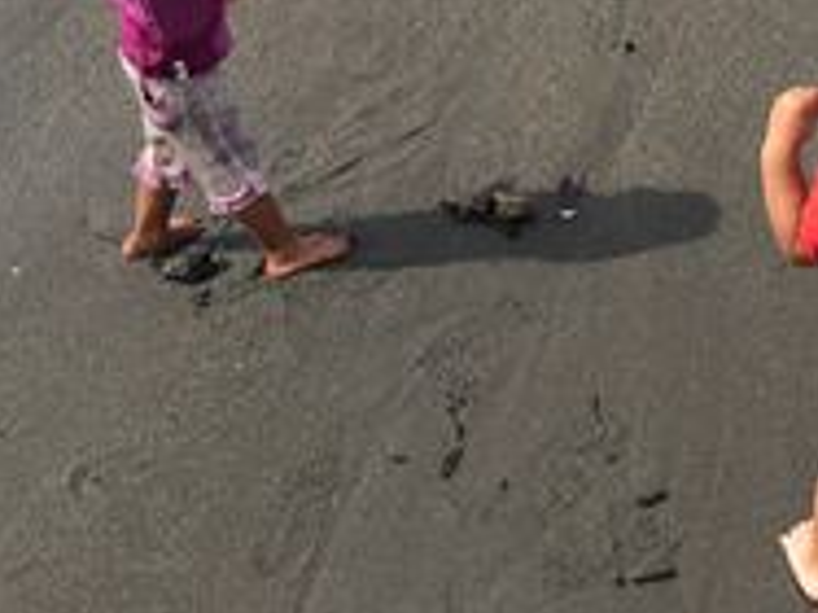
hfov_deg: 29.5
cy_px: 13
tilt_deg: -28.6
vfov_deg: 22.8
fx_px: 1464
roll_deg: +0.4
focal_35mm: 62
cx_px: 787
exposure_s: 1/2283
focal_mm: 4.15
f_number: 2.2
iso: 32
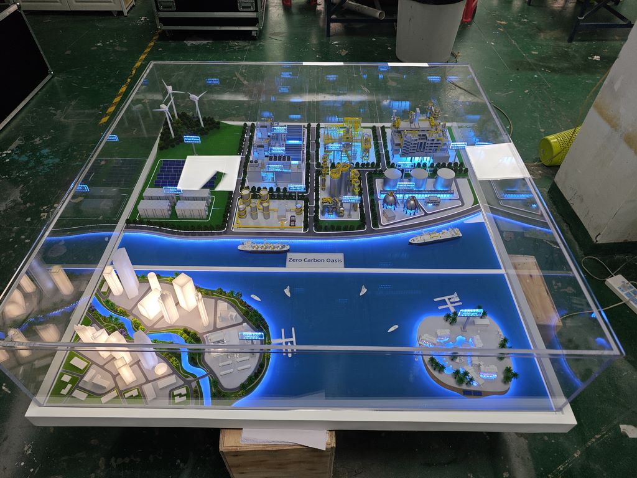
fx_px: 423
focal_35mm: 23
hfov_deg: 73.9
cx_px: 318
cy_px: 239
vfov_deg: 58.9
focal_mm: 8.7
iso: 500
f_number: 1.9
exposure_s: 1/500
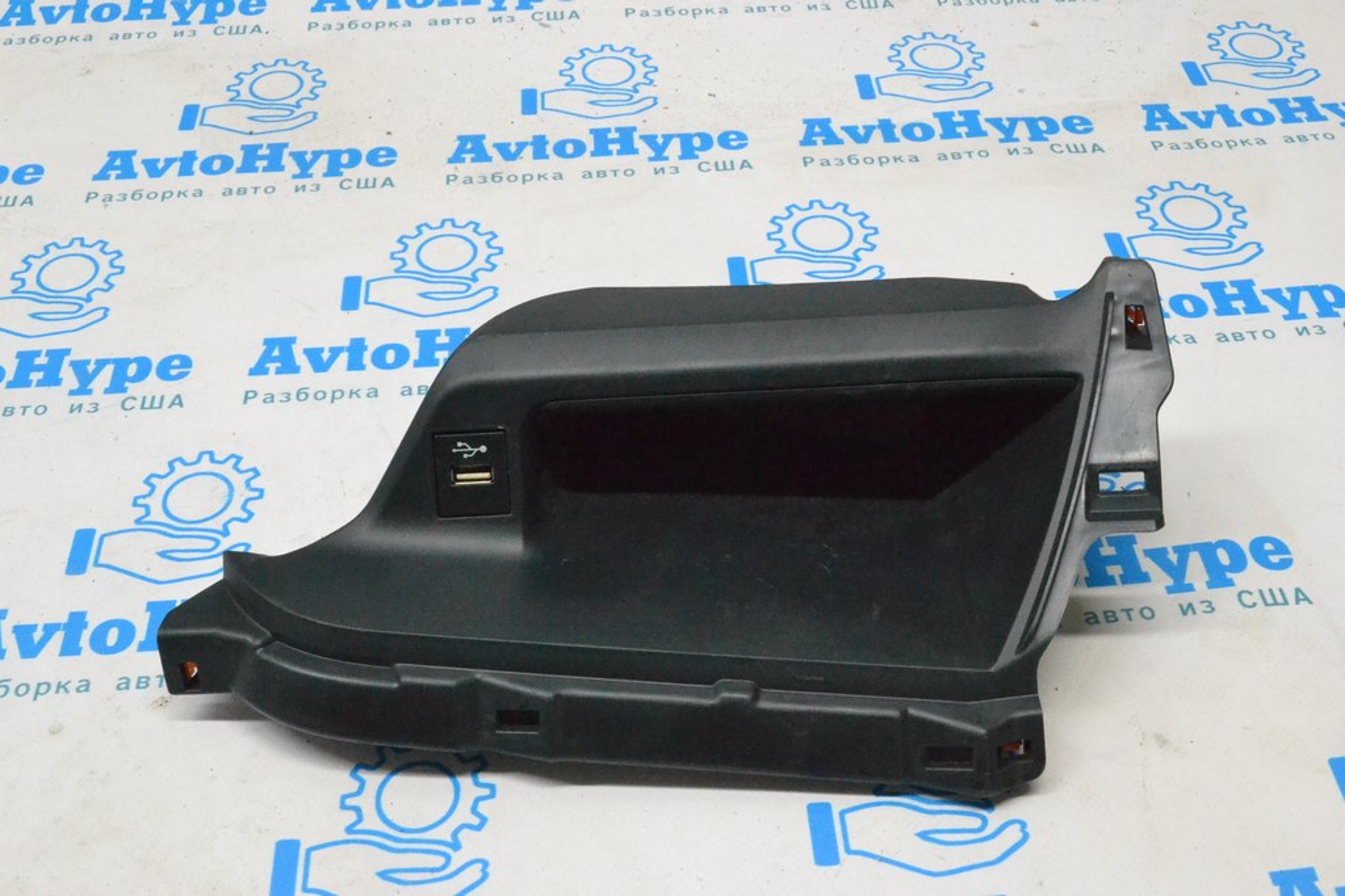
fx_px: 1569
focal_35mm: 42
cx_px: 672
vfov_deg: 31.9
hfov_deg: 46.4
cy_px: 448
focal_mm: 28
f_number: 13
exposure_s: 1/100
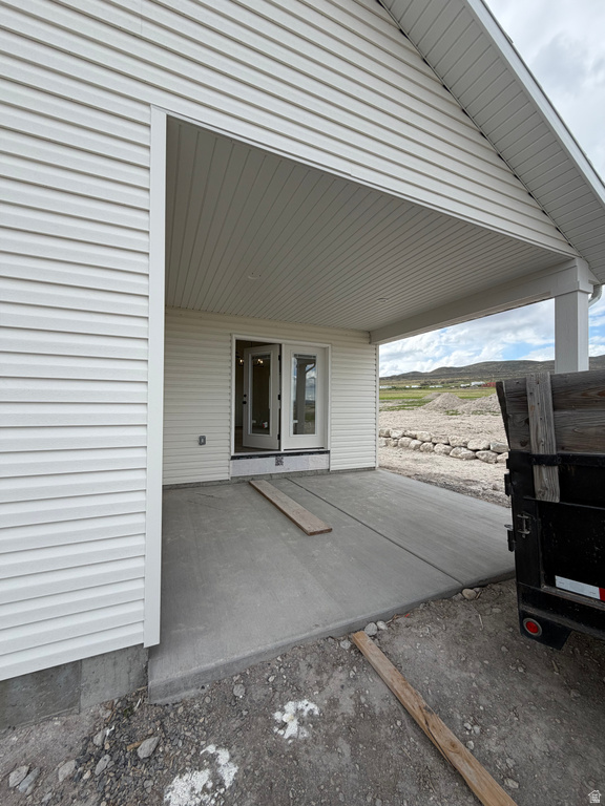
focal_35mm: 14
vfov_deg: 102.1
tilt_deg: +0.6
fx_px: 326
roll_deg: +1.9
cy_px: 403
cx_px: 302
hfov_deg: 85.7
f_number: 2.2
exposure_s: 1/770
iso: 40
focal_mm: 2.22
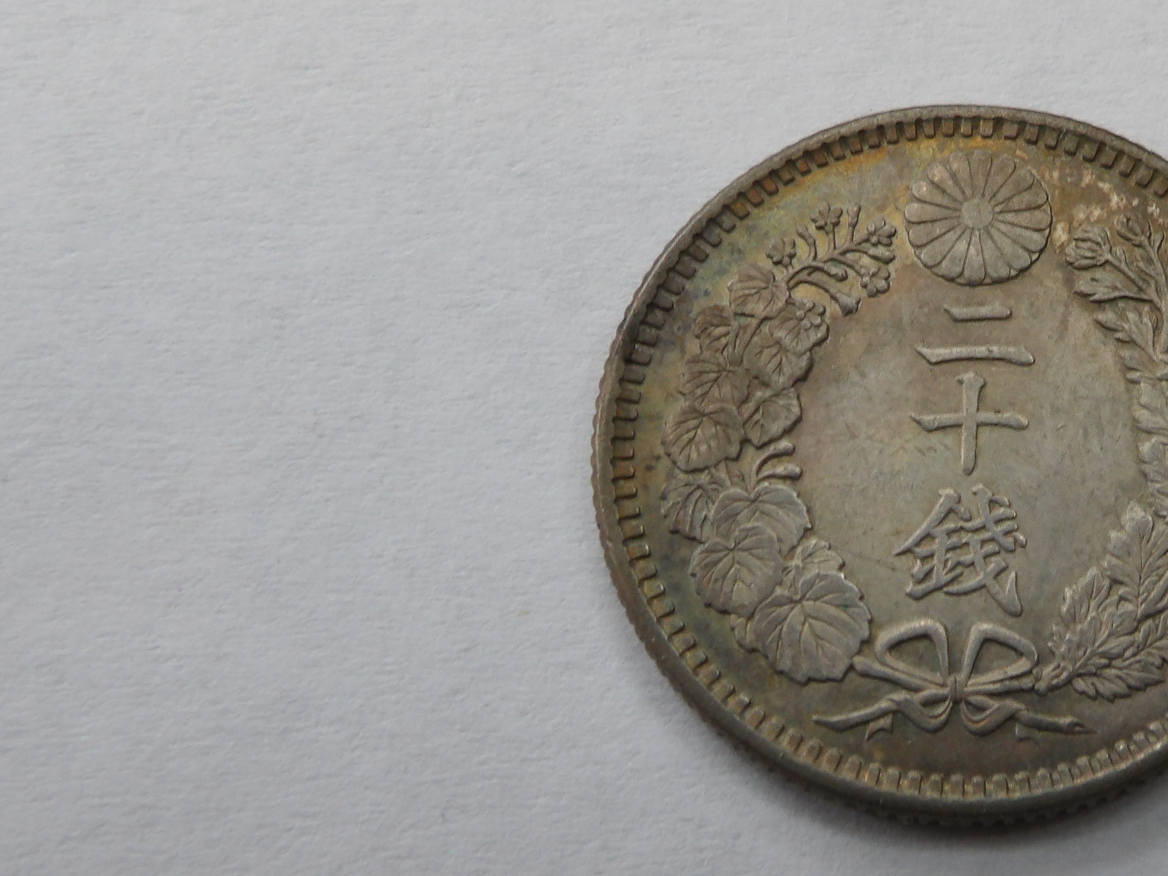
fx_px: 2261
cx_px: 1011
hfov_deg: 28.1
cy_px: 472
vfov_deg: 21.9
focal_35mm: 67
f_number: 4.5
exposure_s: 1/30
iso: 139
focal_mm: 6.2
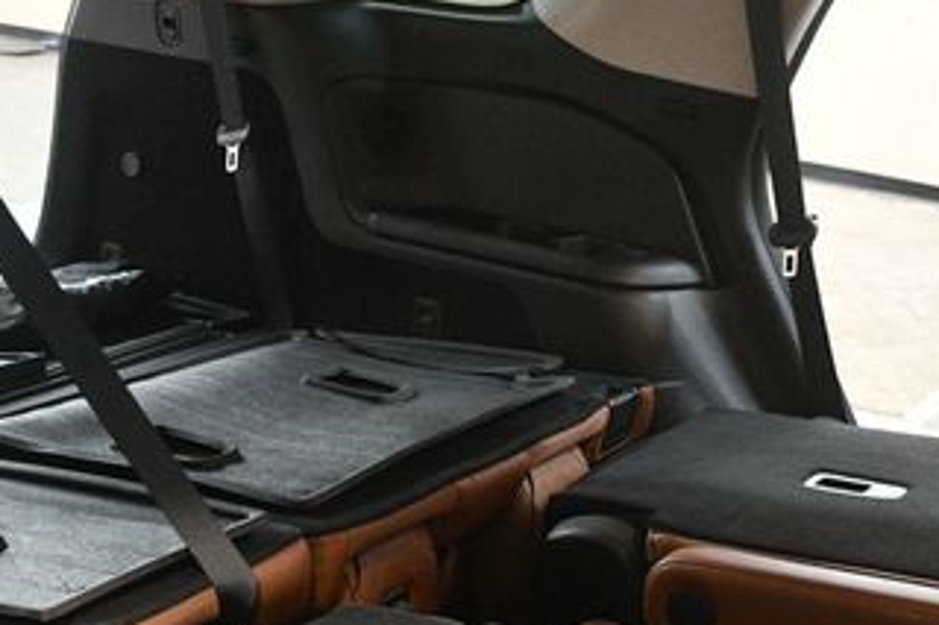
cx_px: 414
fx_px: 1564
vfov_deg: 22.3
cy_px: 496
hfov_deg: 33.4
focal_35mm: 60
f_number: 3.5
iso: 4000
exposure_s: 1/60
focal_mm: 20
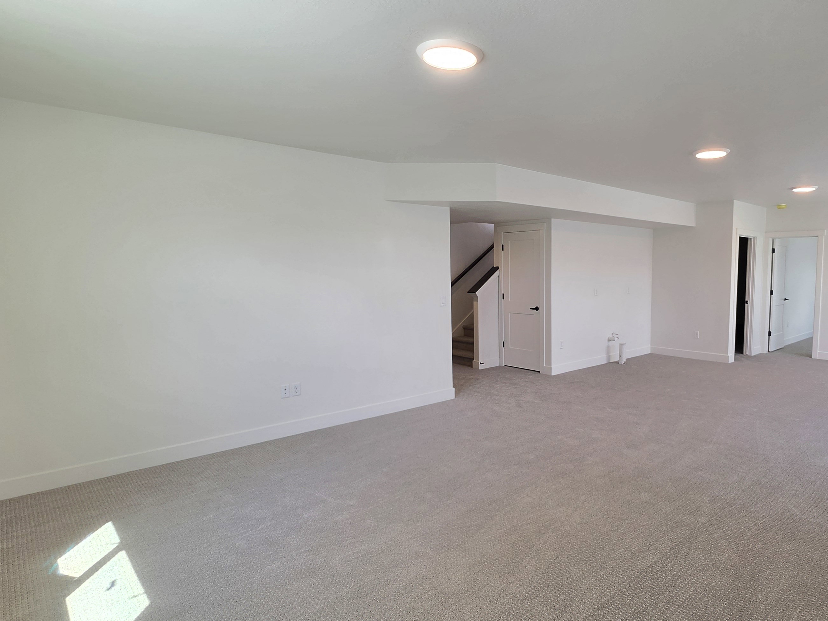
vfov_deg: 65.9
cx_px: 535
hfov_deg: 79.7
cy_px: 323
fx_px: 478
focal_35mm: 20
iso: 40
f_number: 1.9
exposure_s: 1/120
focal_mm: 2.2
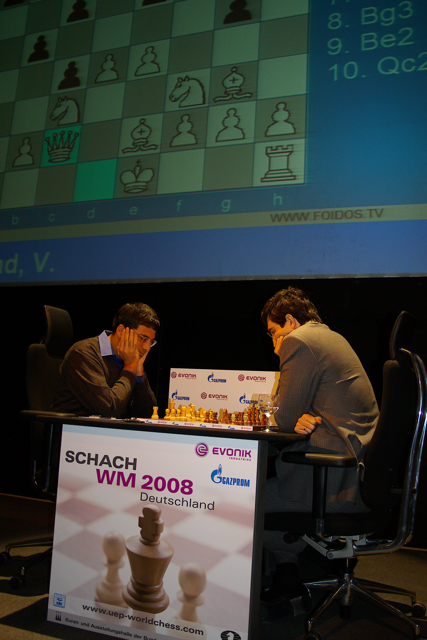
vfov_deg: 57.2
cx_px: 214
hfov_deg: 40.0
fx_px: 587
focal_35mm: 33
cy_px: 320
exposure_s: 1/30
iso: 400
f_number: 4.5
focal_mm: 22
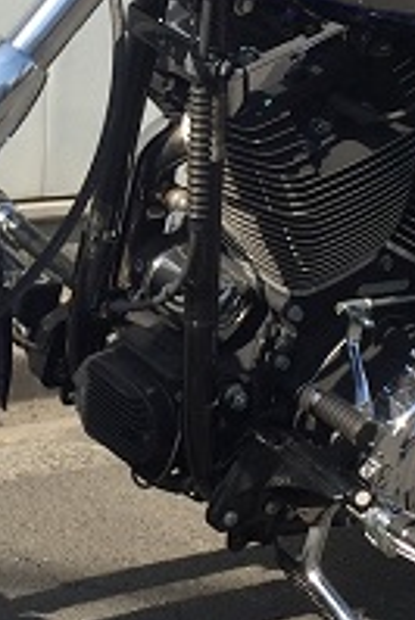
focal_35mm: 107
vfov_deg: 18.9
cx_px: 115
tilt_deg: -6.8
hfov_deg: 12.8
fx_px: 1847
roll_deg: -1.8
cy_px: 104
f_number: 2.2
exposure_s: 1/1099
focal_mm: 4.15
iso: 32
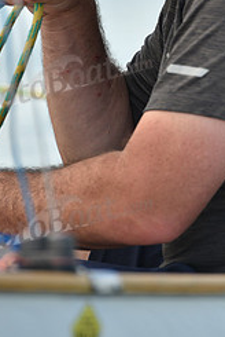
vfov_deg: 1.5
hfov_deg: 1.0
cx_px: 224
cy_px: -7
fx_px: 13274
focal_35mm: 1420
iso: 250
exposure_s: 1/1000
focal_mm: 600
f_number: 5
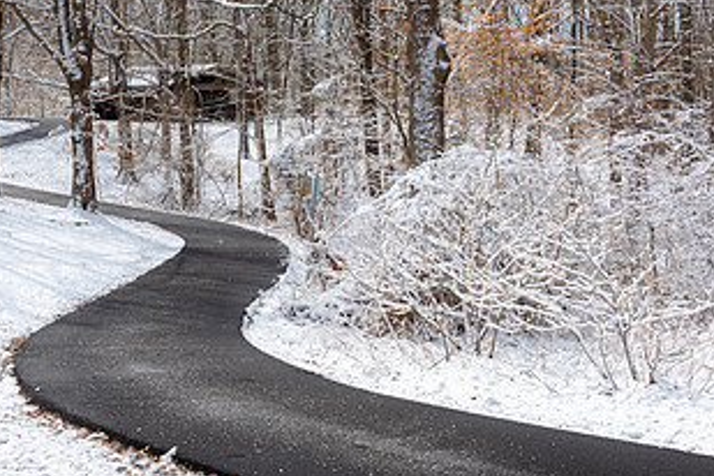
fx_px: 1666
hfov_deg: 24.1
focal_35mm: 84
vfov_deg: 16.3
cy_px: 230
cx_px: 254
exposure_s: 1/125
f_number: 13
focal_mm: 44
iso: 64
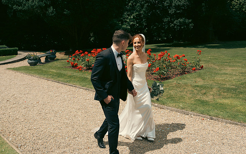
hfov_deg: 56.7
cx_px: 123
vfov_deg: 37.3
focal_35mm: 34
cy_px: 79
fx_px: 228
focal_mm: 33
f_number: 3.5
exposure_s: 1/2000
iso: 160
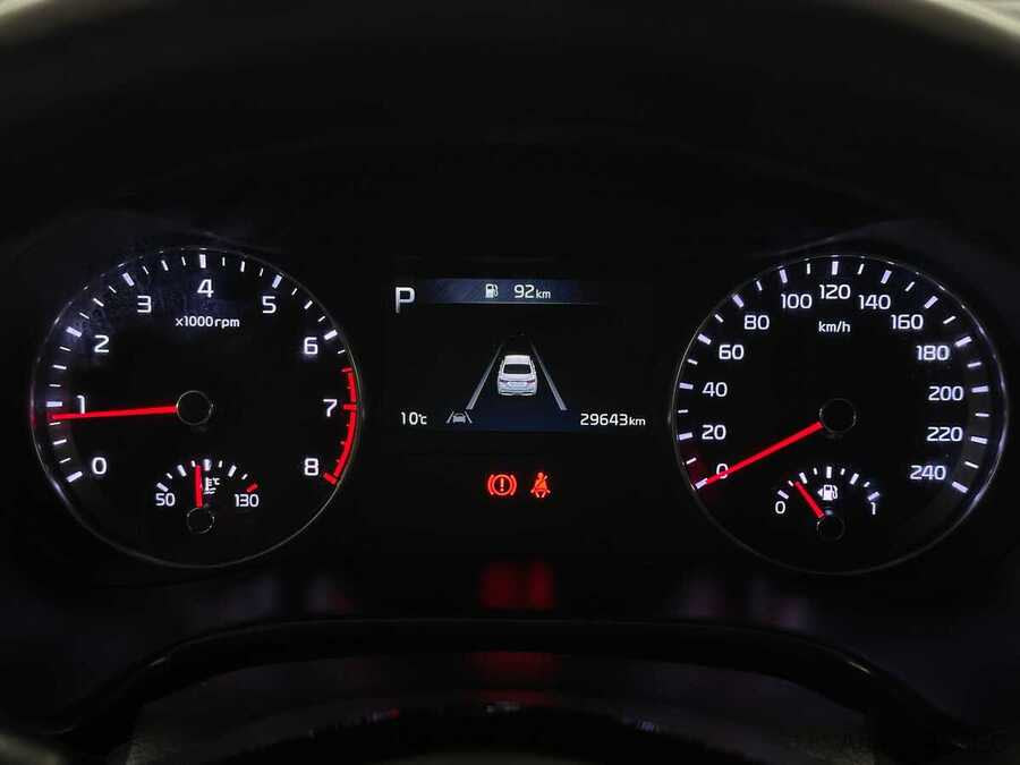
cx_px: 510
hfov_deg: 39.7
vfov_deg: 30.3
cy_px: 382
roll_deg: -0.5
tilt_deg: -22.0
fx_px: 1414
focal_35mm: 48
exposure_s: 1/50
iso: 250
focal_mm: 6.86
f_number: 1.78
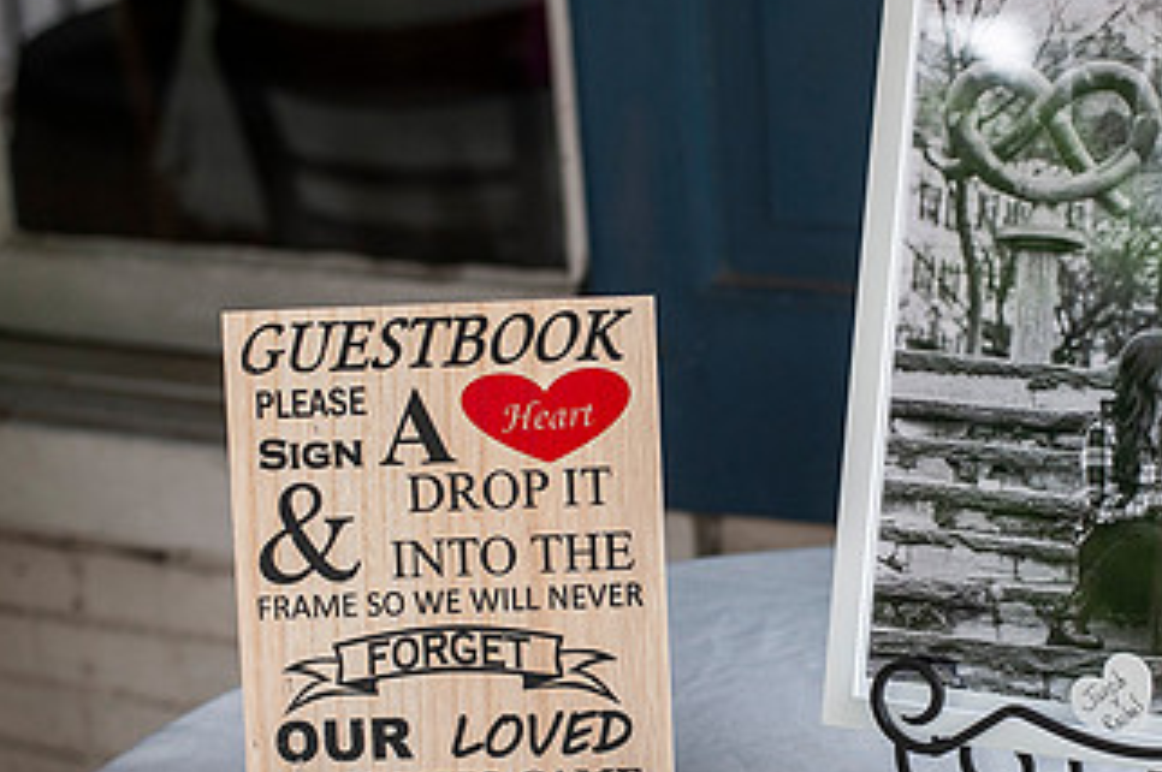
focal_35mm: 90
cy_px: 552
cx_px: 776
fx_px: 2902
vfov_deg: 15.1
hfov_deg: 22.5
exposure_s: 1/800
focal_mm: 50
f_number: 2.8
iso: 640
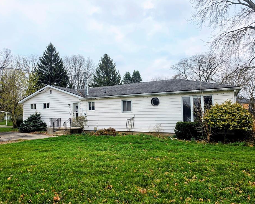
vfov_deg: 56.8
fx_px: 189
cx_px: 121
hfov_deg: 68.1
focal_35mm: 25
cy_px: 103
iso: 64
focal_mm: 6.5
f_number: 1.4
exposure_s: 1/3390
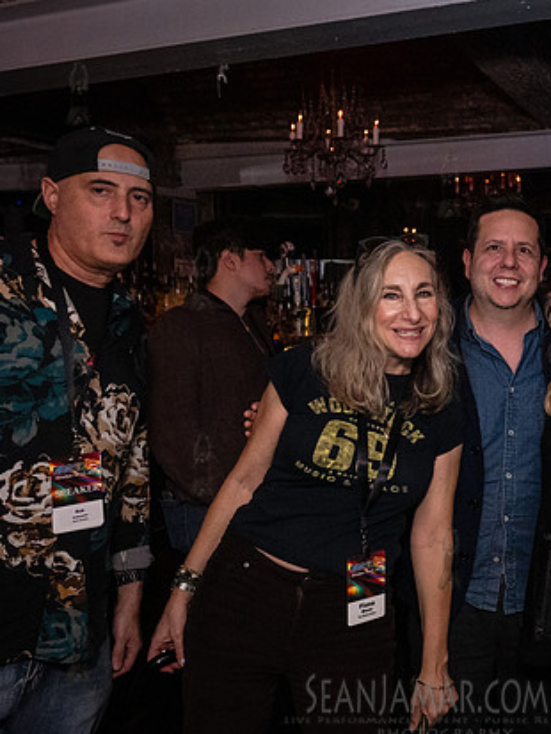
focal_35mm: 38
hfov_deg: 35.6
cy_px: 370
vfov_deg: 49.0
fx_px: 806
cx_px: 493
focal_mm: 26
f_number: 4
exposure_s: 1/400
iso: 12800
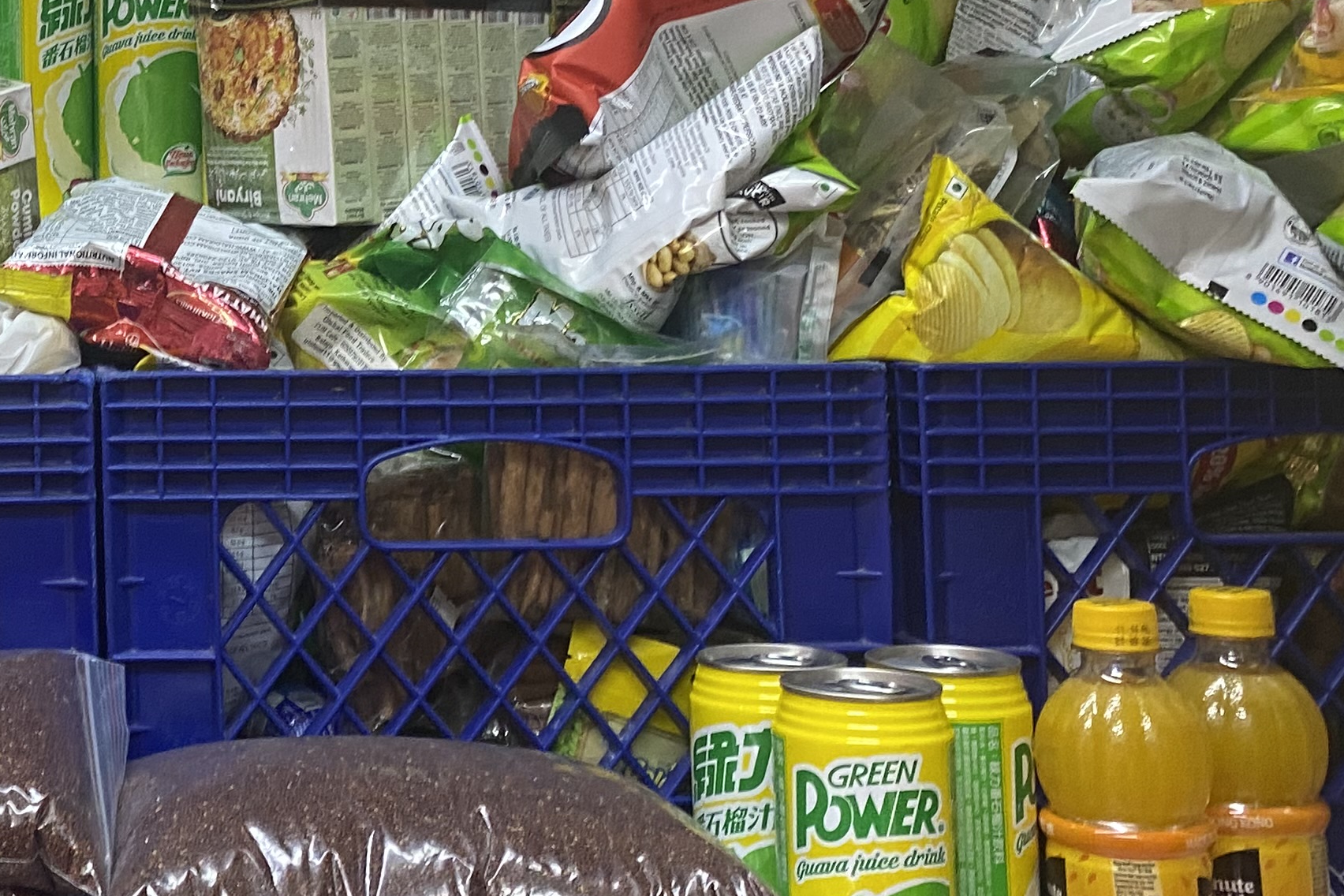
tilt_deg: +4.4
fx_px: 2389
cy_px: 151
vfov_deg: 20.9
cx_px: -82
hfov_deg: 28.9
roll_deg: +0.1
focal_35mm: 64
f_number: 1.8
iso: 125
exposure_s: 1/50
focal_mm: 4.25
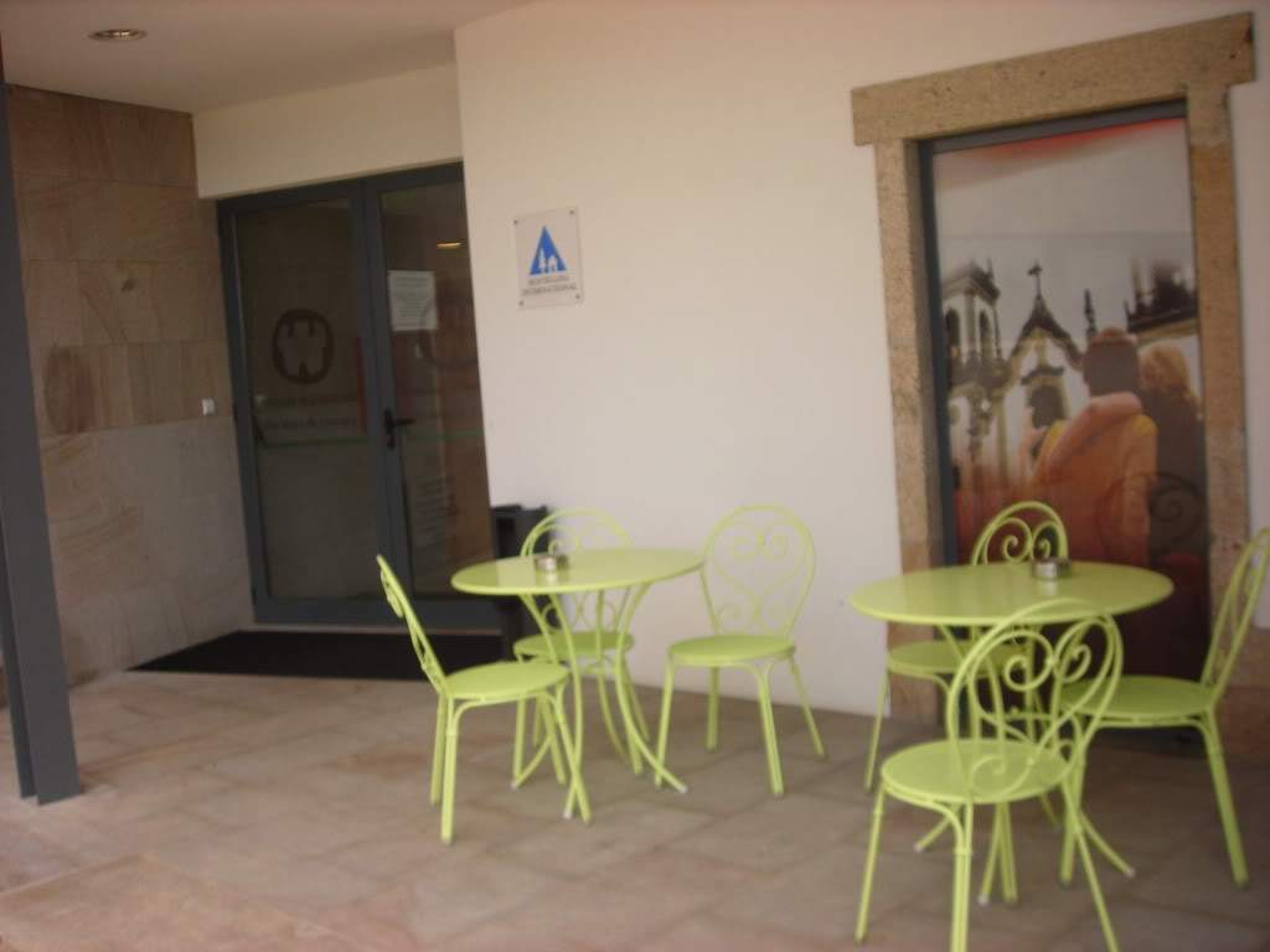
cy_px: 476
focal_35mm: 38
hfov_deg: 49.0
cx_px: 635
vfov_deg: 37.7
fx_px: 1394
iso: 50
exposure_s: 1/154
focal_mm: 6.3
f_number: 3.2
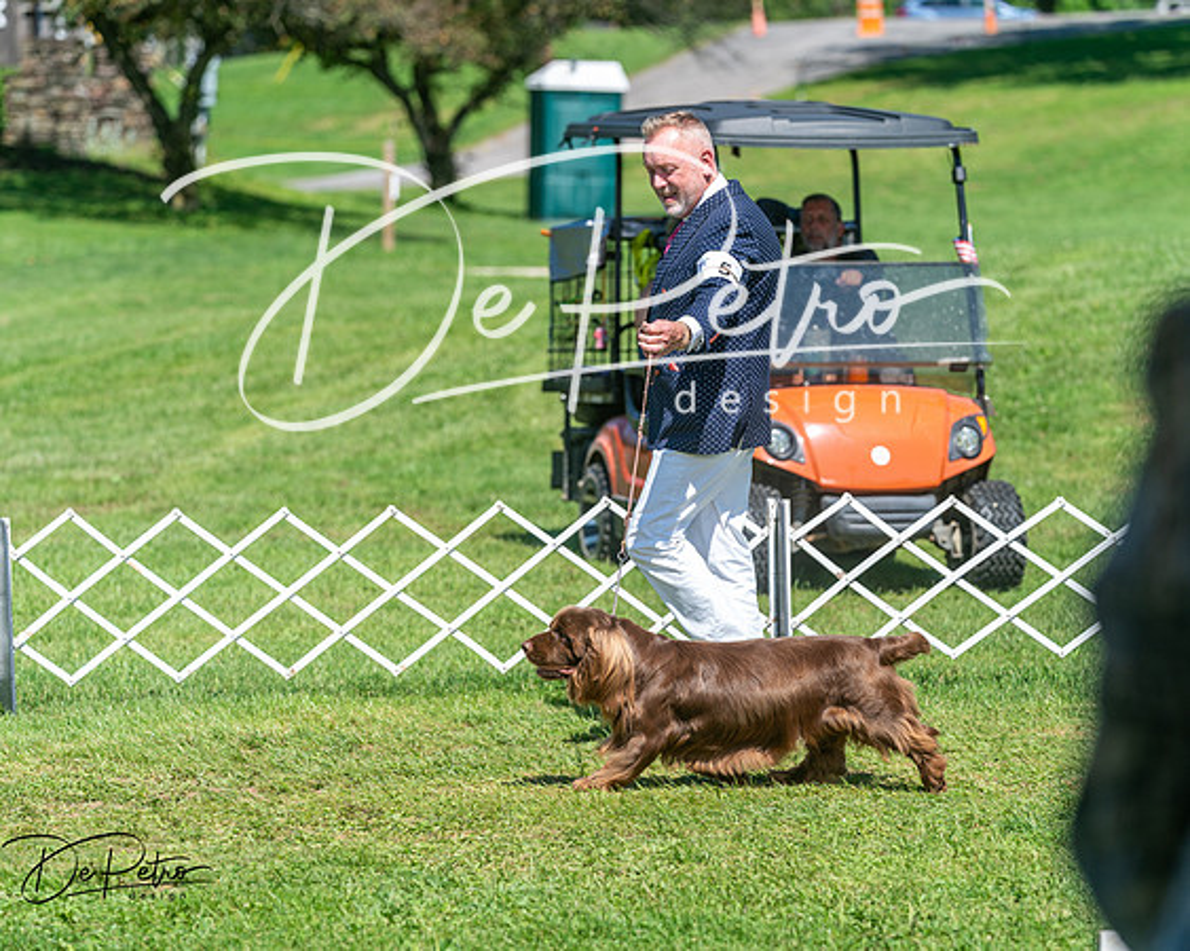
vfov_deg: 9.7
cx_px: 595
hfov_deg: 12.1
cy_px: 476
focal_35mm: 160
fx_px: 5630
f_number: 4
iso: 80
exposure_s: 1/1000
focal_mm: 142
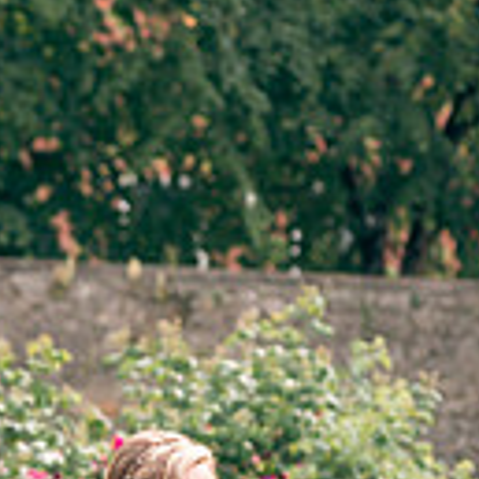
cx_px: 26
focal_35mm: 297
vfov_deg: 5.8
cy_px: 798
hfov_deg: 5.9
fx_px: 4650
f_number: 3.5
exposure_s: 1/250
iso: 80
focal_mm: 100
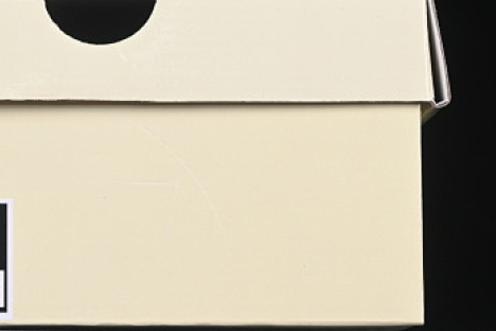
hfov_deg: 11.8
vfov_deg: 7.9
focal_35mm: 173
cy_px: 94
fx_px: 2383
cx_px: 84
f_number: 8
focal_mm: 50
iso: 160
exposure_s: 1/80
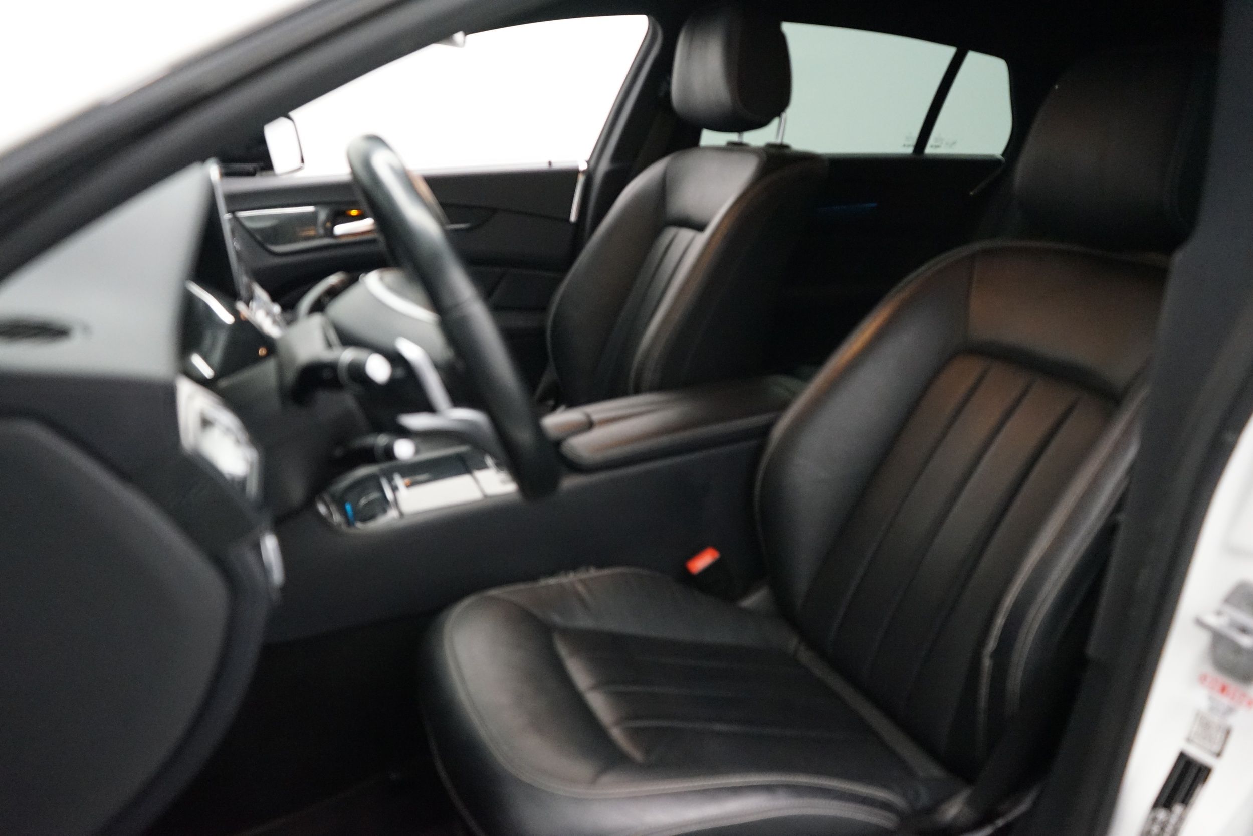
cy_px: 418
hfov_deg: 65.5
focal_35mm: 28
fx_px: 975
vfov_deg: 46.4
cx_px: 626
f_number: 3.5
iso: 6400
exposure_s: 1/160
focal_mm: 28
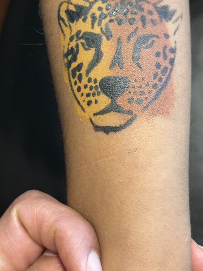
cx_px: 118
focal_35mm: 67
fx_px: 524
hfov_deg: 21.9
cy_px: 109
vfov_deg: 28.9
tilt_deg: -71.9
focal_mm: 6.76
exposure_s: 1/40
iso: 200
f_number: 1.78
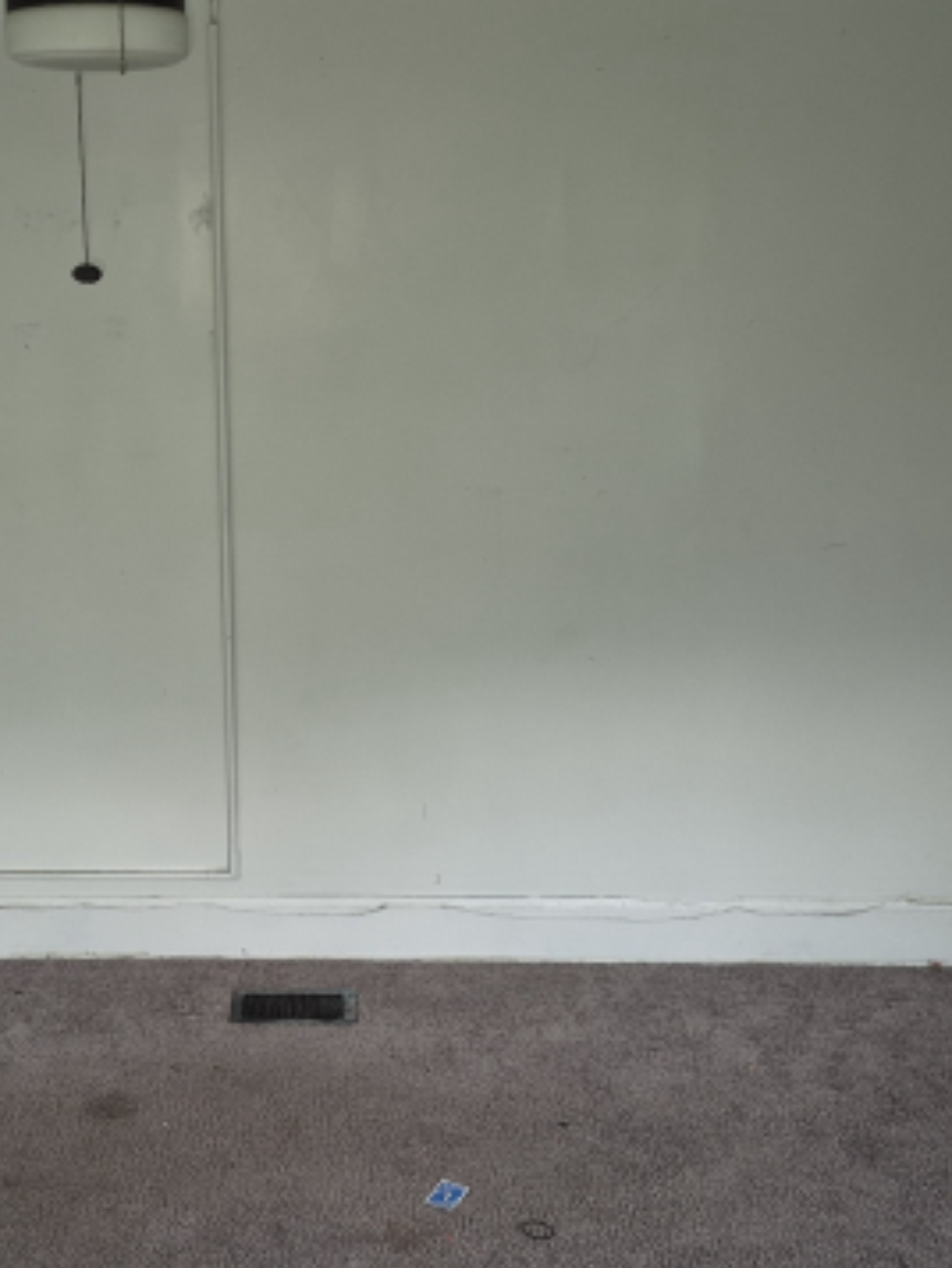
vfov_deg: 43.8
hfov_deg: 33.0
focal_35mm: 43
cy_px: 639
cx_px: 236
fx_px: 1576
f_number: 1.8
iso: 100
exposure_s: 1/60
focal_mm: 5.4
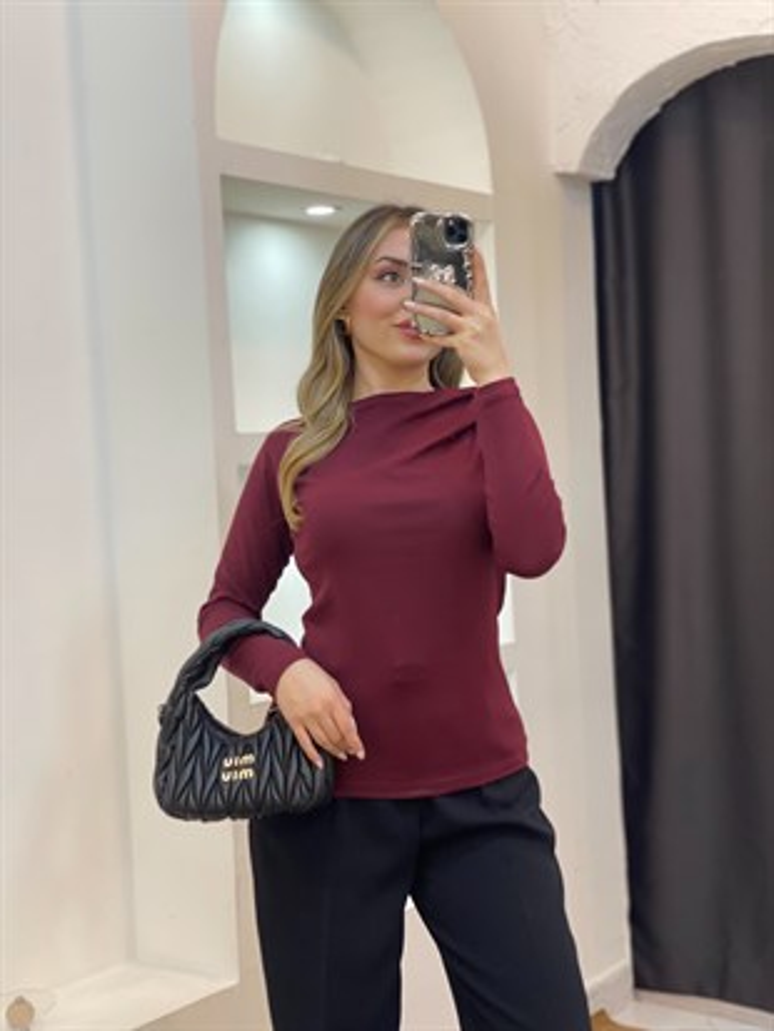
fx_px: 1549
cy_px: 516
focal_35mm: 52
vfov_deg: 36.8
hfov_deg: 28.0
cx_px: 387
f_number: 2
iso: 100
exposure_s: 1/100
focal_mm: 6
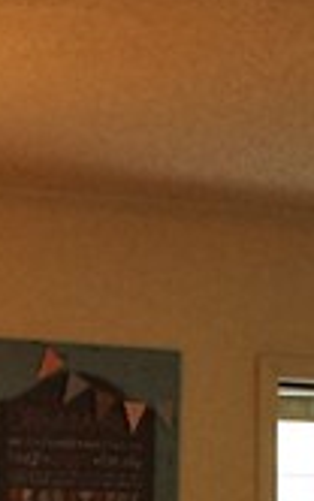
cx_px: -23
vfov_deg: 11.4
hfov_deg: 7.3
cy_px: 637
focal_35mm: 180
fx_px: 2460
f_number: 5.6
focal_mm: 18
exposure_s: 1/60
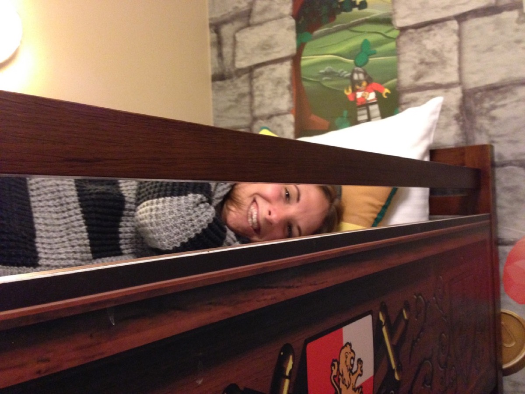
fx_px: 500
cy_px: 197
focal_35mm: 33
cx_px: 262
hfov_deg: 55.4
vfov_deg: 42.9
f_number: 2.4
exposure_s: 1/15
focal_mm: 4.12
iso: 500
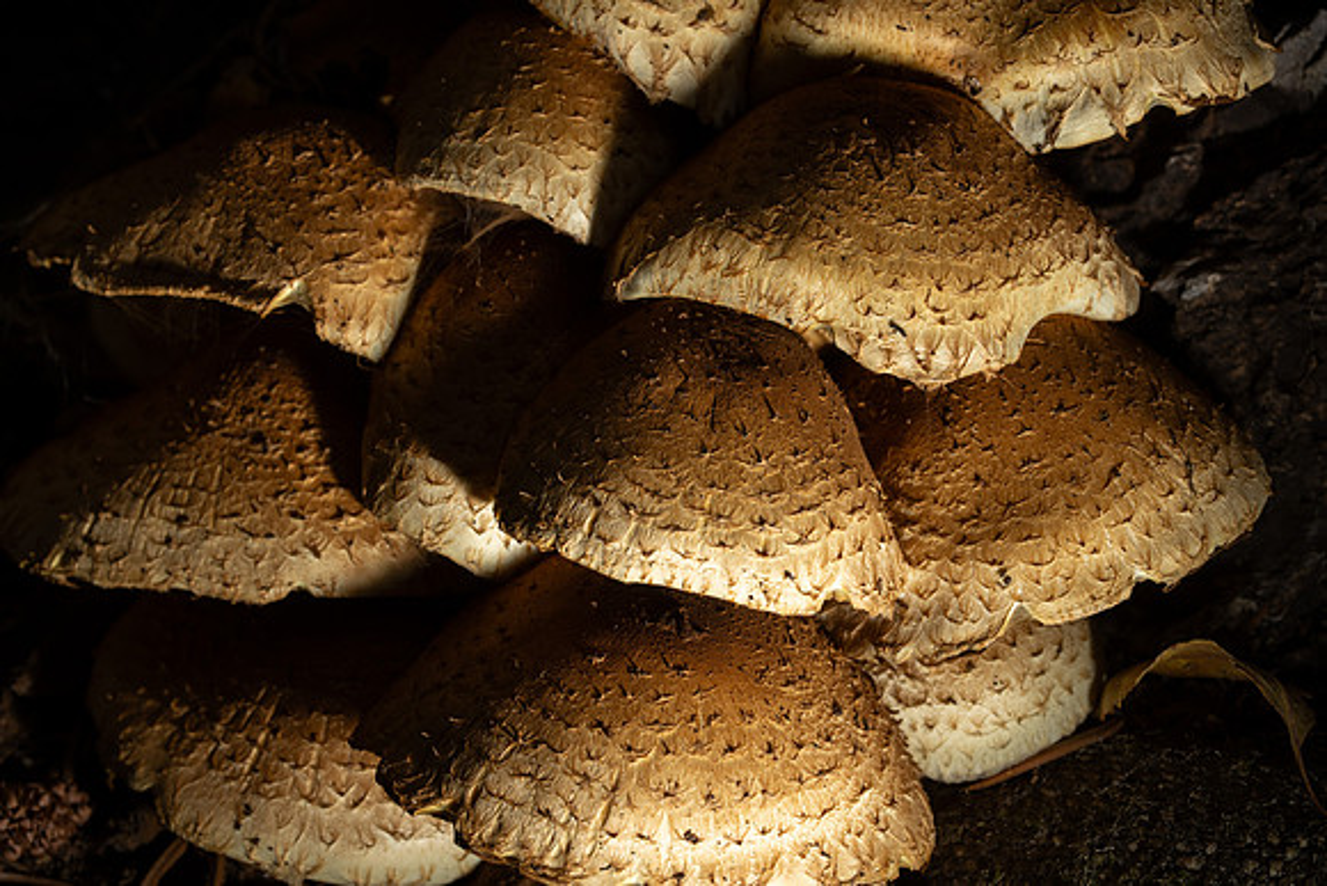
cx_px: 664
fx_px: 2212
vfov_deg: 22.6
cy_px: 443
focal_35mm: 60
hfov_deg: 33.4
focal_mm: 60
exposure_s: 1/200
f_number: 11
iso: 100
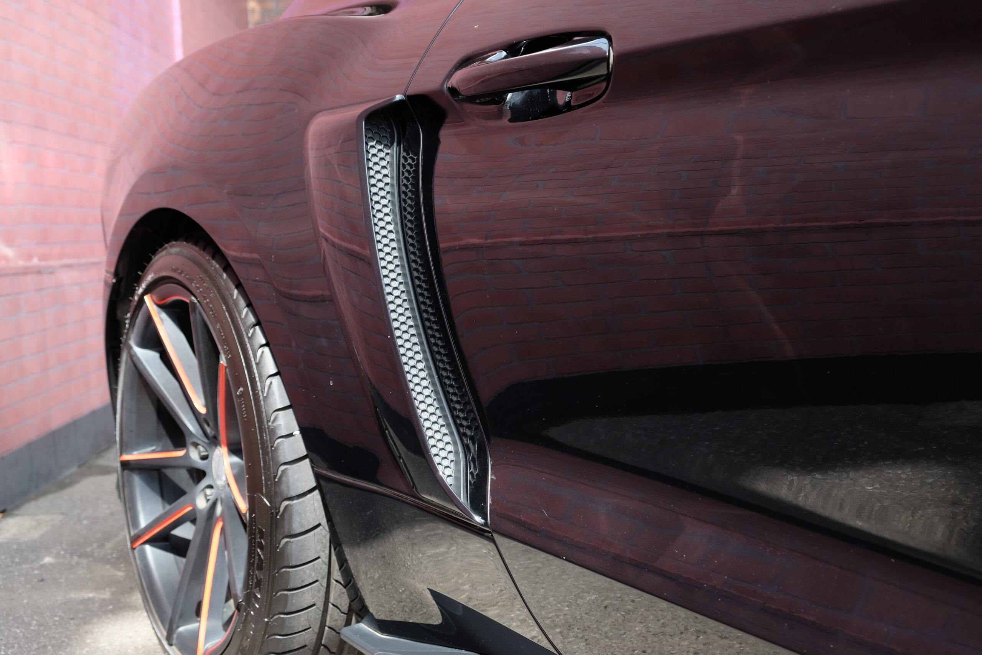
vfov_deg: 31.2
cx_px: 491
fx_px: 1173
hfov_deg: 45.4
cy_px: 328
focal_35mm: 43
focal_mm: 28.9
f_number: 5
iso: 400
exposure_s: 1/140
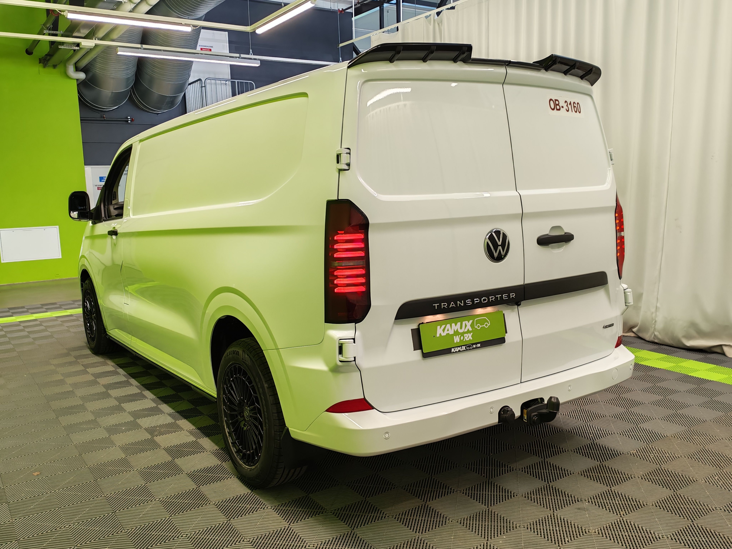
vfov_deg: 44.2
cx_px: 366
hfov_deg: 56.8
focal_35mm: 32
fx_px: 677
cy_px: 274
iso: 400
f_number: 1.9
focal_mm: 6.12
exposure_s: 1/100
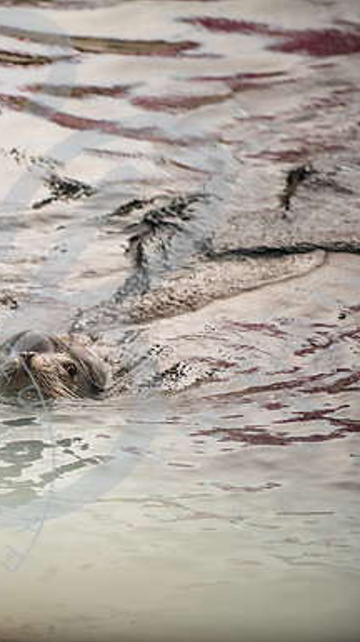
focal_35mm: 316
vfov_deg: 6.8
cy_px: 321
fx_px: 5373
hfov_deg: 3.8
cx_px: -33
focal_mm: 200
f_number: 2.8
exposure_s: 1/400
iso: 100
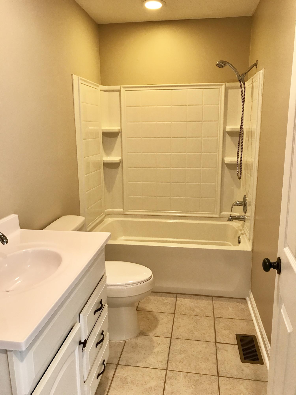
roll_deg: +0.5
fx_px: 319
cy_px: 198
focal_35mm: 28
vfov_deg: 63.4
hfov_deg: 49.7
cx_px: 148
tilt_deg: -12.5
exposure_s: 1/15
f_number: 1.8
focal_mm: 3.99
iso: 50
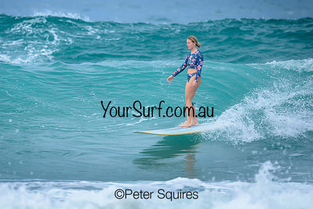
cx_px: 149
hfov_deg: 1.9
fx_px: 9563
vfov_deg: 1.3
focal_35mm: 1100
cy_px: 90
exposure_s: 1/2500
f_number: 6.3
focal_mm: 800
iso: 450
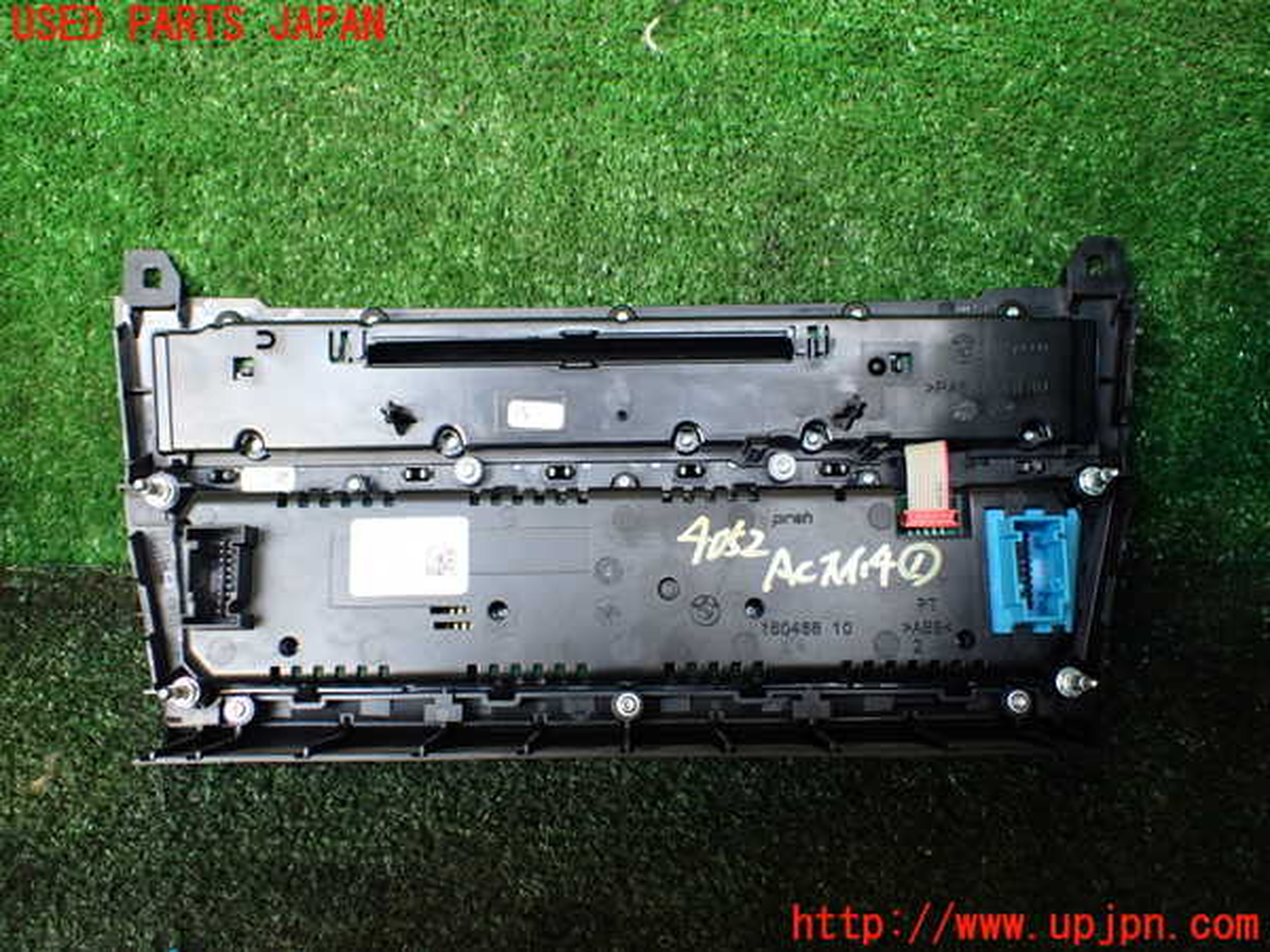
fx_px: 1101
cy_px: 476
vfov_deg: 46.8
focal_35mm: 30
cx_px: 635
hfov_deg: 60.0
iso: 400
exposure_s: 1/125
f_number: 2.3
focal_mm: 5.4
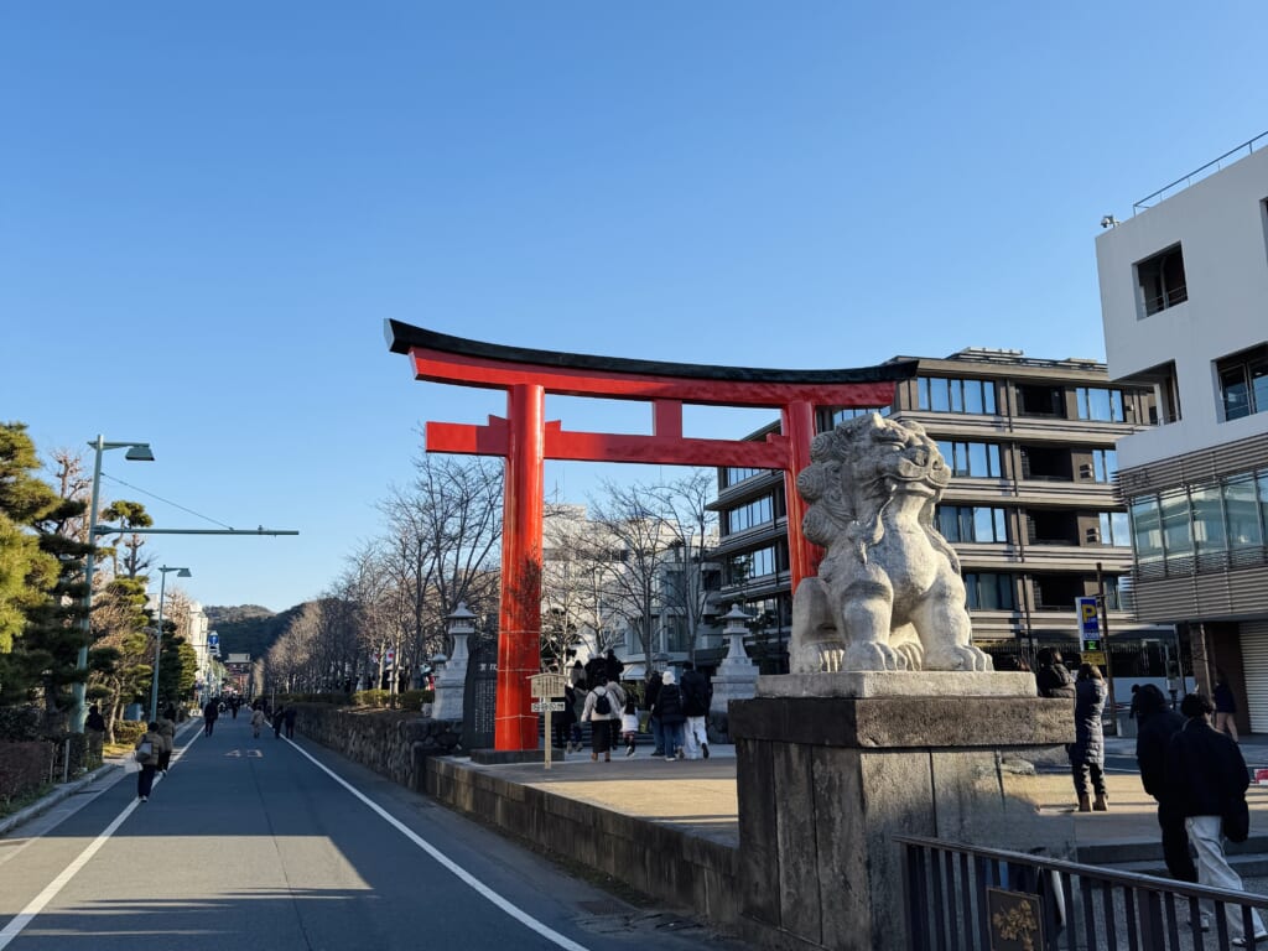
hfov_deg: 71.6
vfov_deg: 56.8
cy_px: 476
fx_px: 879
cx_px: 634
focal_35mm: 24
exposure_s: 1/2506
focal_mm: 6.76
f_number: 1.78
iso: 80
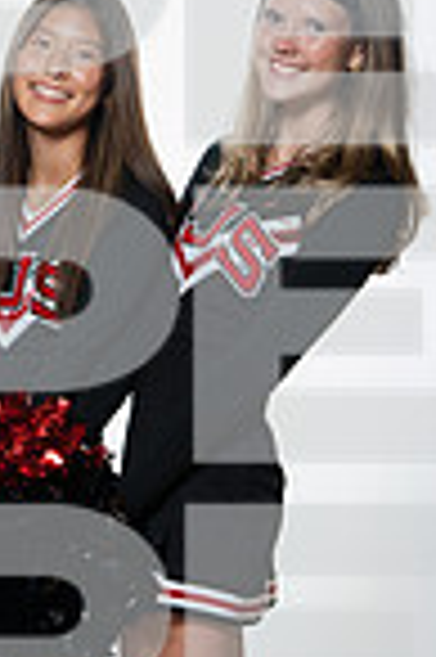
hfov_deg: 9.4
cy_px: 328
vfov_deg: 14.4
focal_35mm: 142
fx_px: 2591
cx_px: -171
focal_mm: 46.1
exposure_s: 1/125
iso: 800
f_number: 7.1
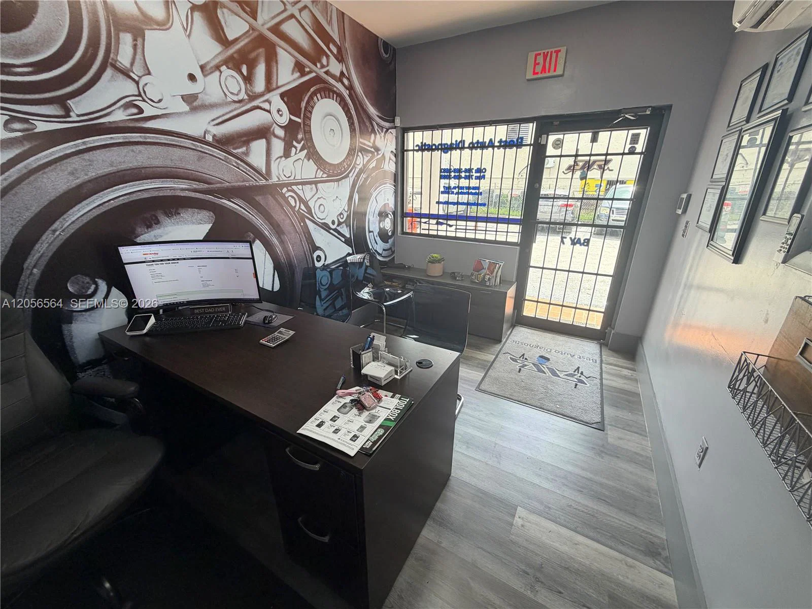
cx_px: 406
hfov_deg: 102.1
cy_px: 304
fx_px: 328
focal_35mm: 14
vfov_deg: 85.7
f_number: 2.2
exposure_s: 1/120
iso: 100
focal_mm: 2.22
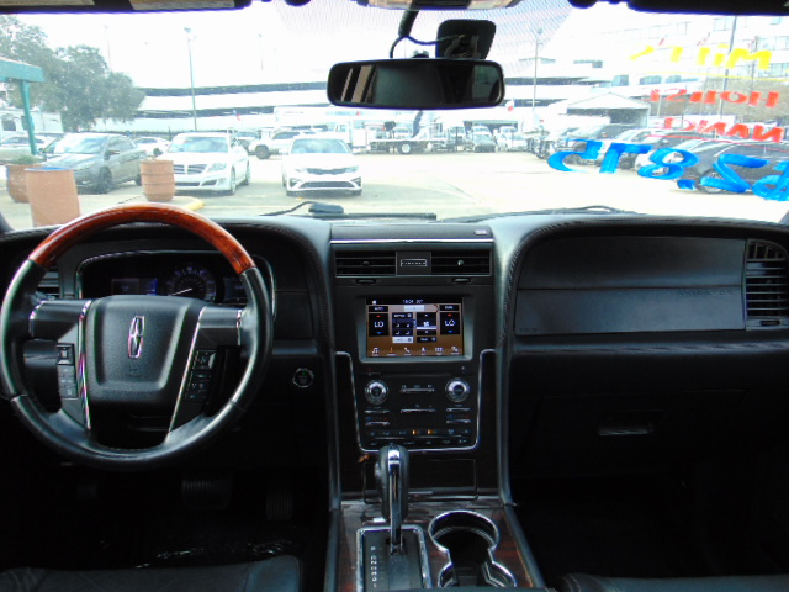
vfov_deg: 54.9
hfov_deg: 69.4
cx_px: 394
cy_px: 296
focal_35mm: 25
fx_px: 570
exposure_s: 1/100
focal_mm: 4.5
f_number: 3
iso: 80
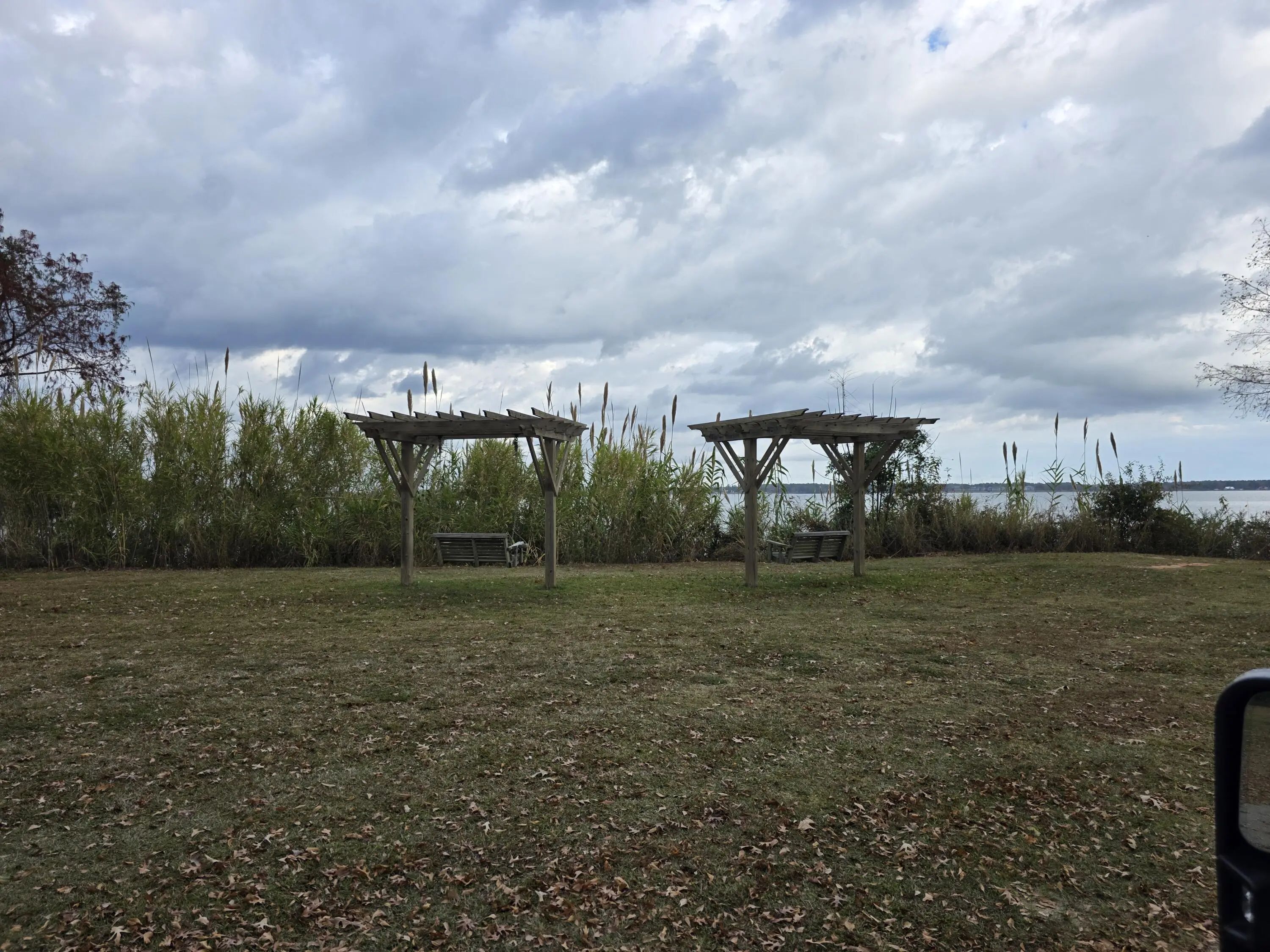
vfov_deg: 58.9
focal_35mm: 23
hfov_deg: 73.9
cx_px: 635
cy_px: 476
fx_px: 844
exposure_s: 1/3185
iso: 80
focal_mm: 6.3
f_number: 1.7
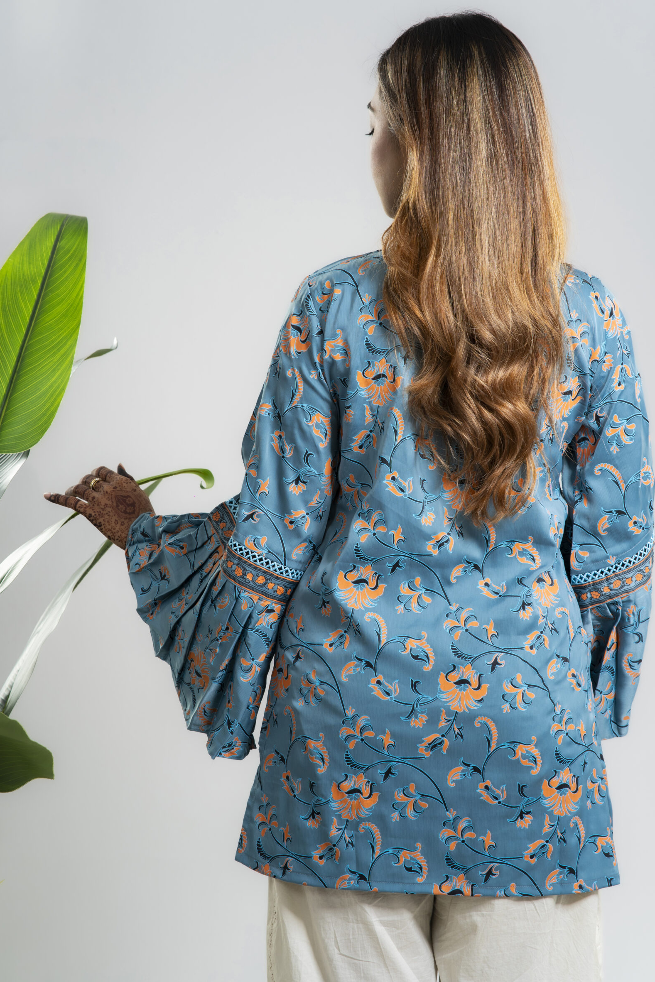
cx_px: 346
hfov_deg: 14.9
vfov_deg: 22.1
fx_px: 2510
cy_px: 461
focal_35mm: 92
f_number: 7.1
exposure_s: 1/160
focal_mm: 85
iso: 250
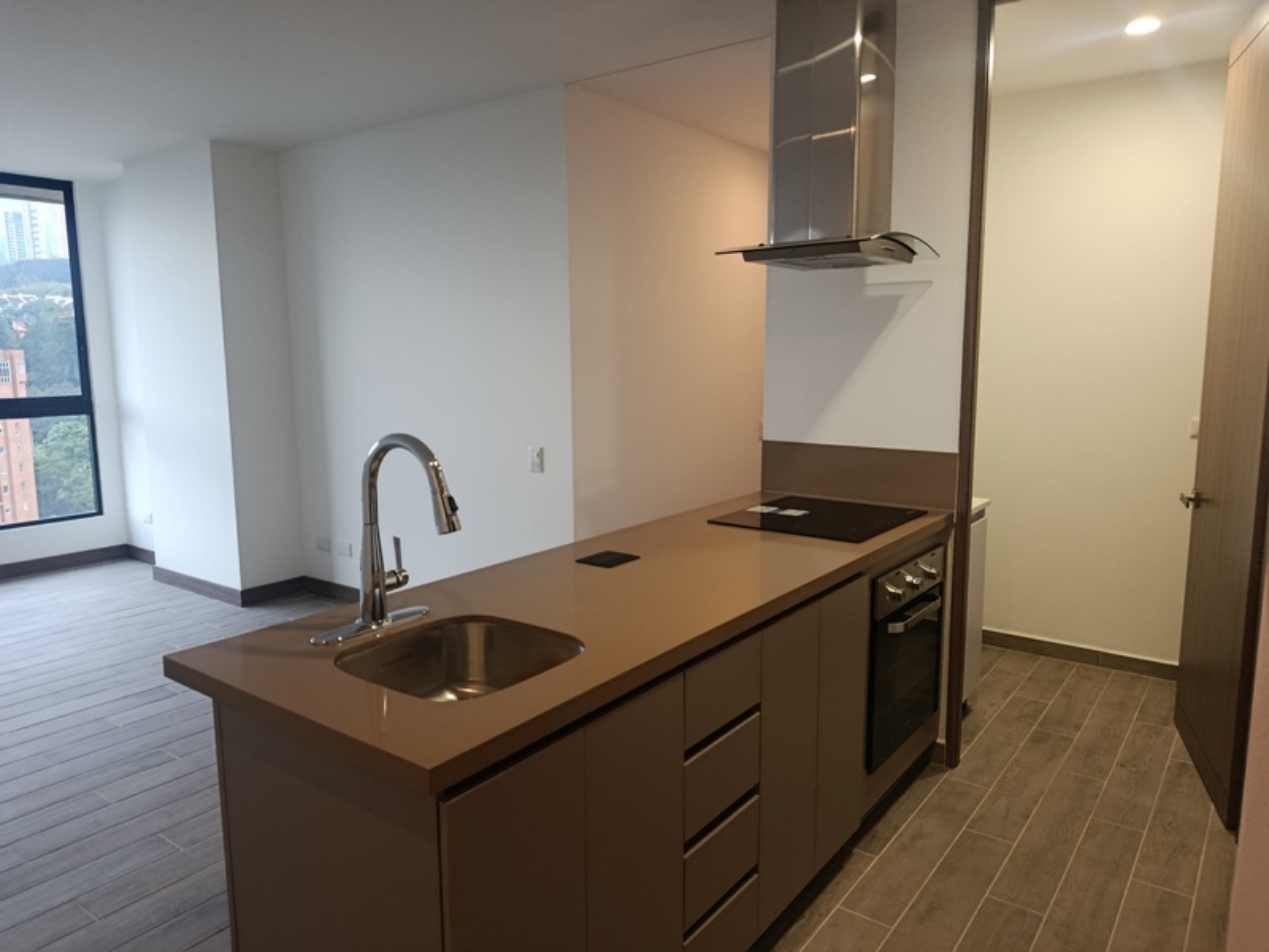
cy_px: 476
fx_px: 880
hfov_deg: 71.6
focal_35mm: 24
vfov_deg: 56.8
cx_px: 634
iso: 983
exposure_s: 1/120
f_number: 1.7
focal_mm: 5.24
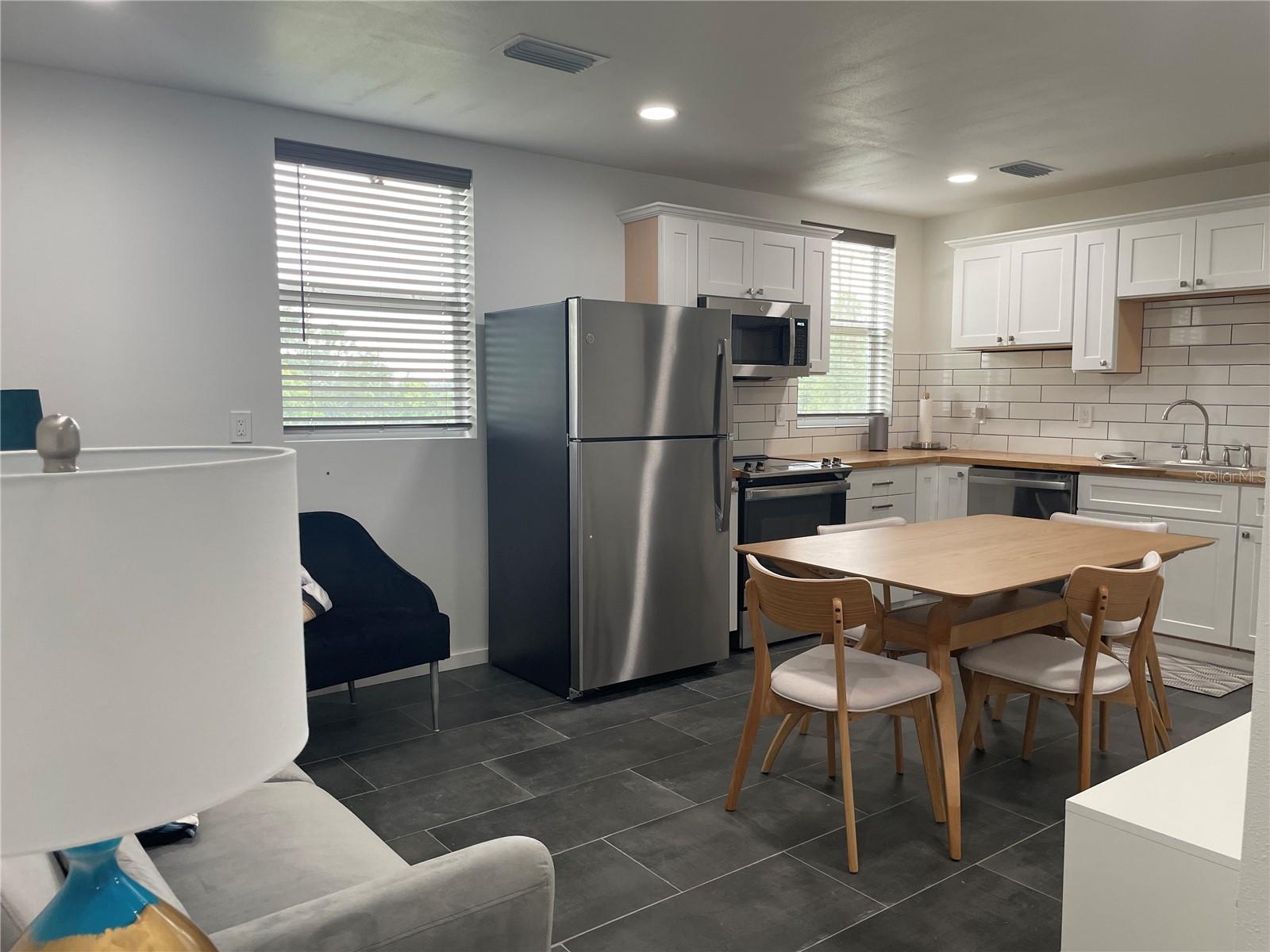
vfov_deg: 53.1
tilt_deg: -4.9
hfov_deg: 67.3
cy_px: 476
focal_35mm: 26
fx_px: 954
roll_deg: -0.8
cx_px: 635
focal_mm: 4.2
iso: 125
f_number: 1.6
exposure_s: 1/120
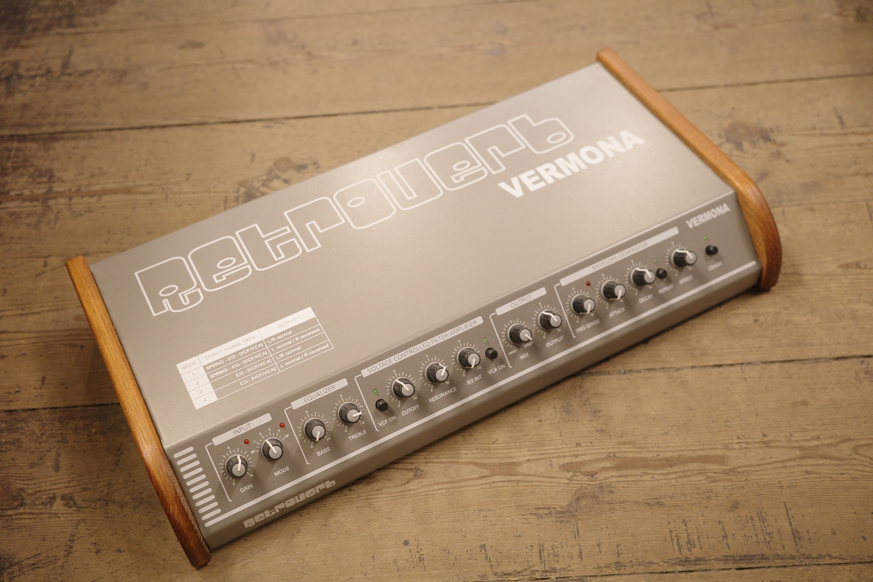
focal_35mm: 40
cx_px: 436
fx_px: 970
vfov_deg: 33.4
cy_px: 291
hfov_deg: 48.5
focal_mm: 26
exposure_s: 1/50
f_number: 2.8
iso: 1600
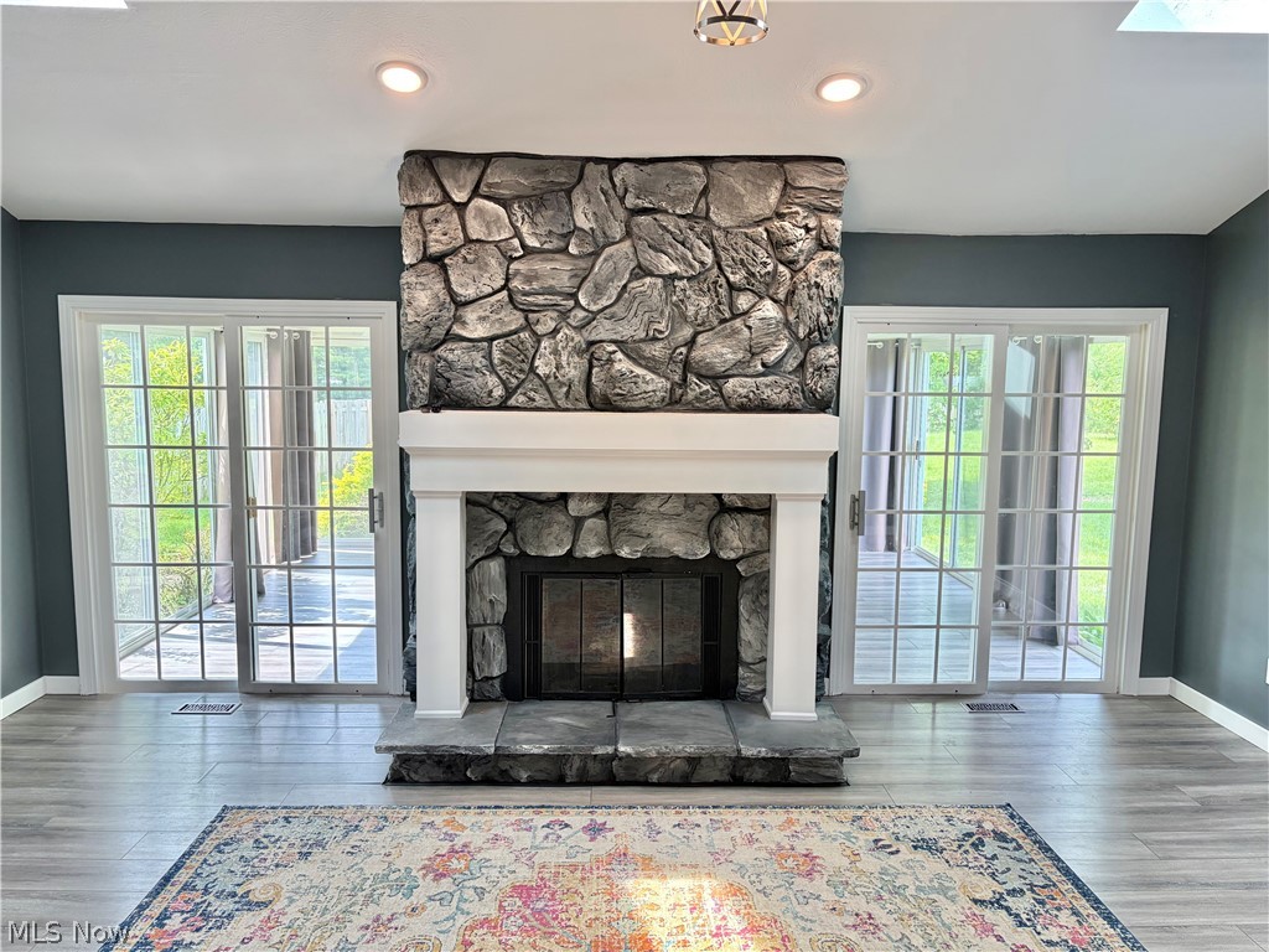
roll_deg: -0.6
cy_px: 476
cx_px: 634
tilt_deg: -5.9
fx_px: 953
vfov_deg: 53.1
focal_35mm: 26
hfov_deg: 67.3
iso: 200
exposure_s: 1/120
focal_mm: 5.96
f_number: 1.6
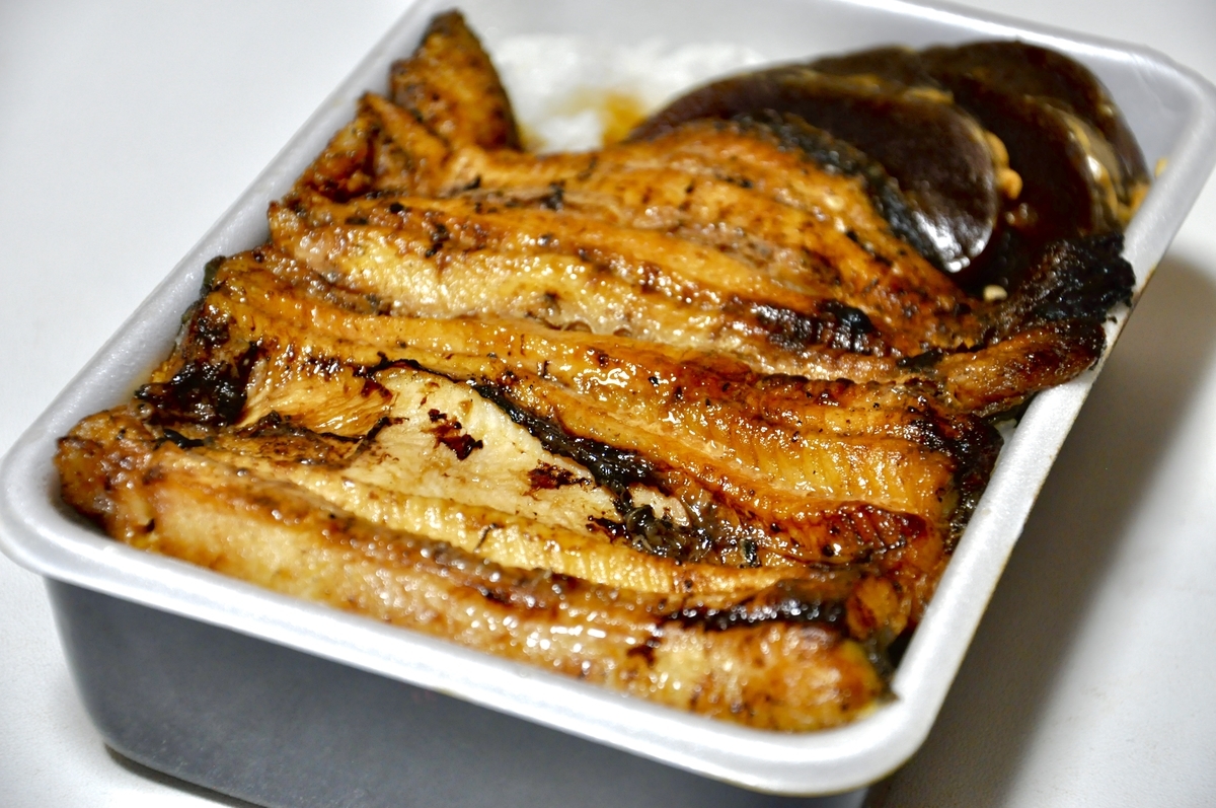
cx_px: 608
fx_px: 4048
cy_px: 404
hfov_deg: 17.1
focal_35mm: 120
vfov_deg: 11.4
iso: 800
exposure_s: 1/30
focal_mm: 80
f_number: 5.3
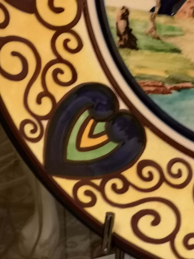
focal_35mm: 98
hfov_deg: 15.1
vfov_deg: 20.0
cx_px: 97
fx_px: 732
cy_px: 130
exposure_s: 1/25
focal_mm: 3.95
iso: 500
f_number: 1.8
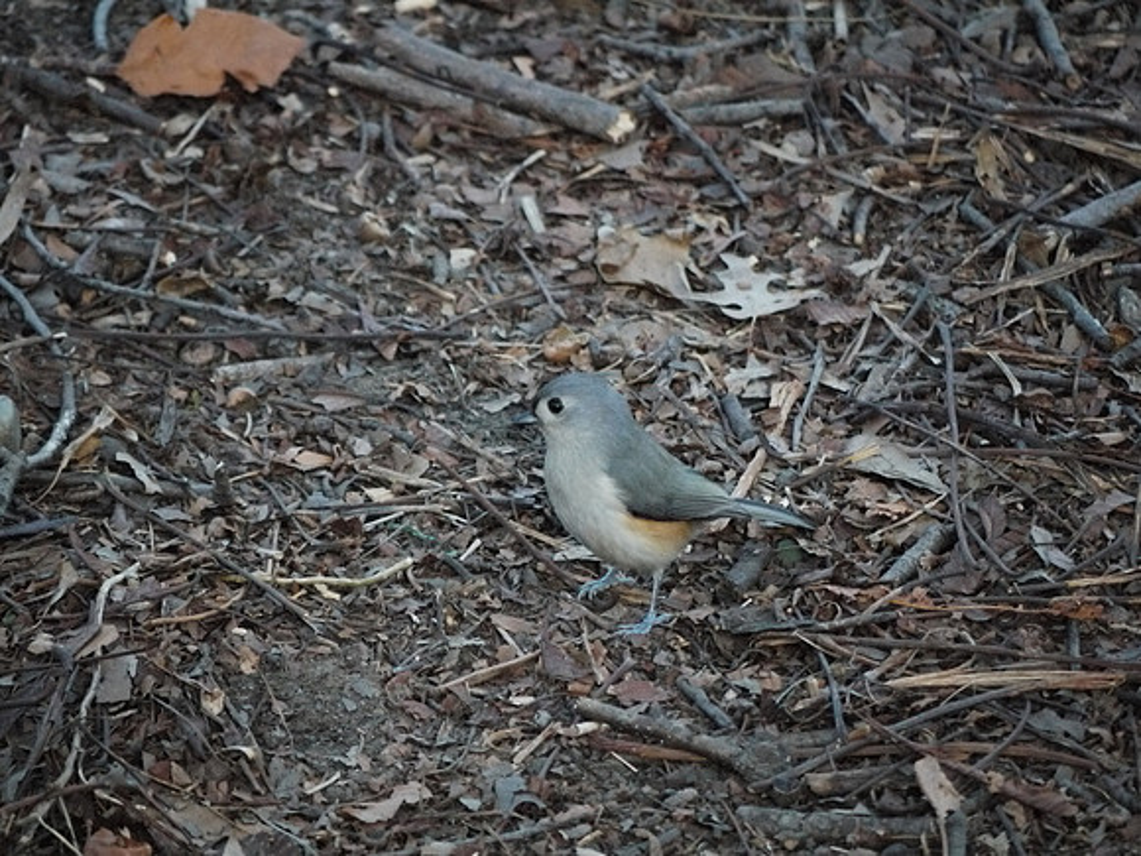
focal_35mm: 400
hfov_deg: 5.0
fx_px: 13185
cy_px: 428
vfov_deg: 3.7
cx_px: 570
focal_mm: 200
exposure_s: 1/200
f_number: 5.6
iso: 1600
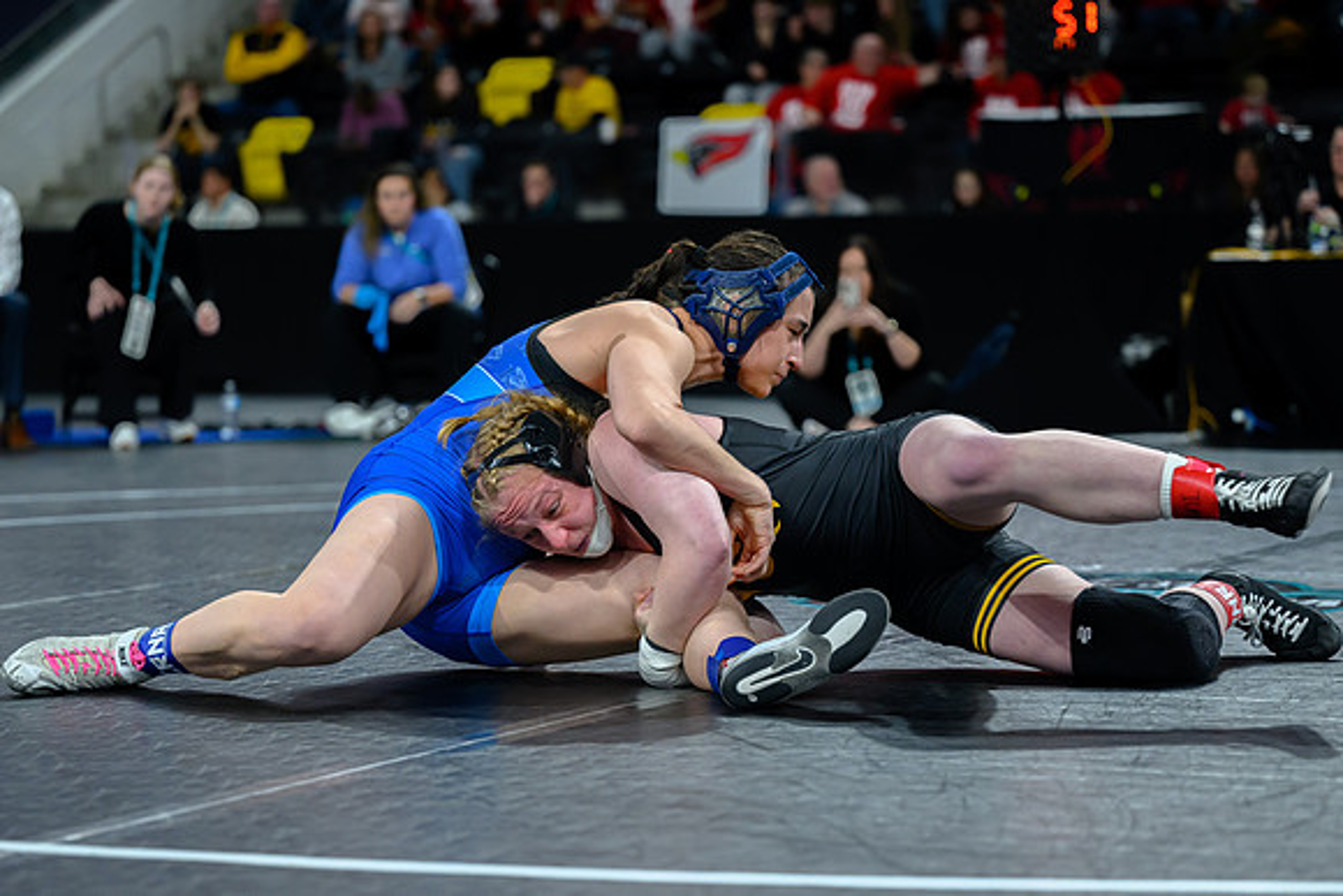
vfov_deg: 13.9
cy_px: 461
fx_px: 3681
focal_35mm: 99
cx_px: 700
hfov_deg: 20.7
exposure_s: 1/640
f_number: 2.8
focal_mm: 86
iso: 2200
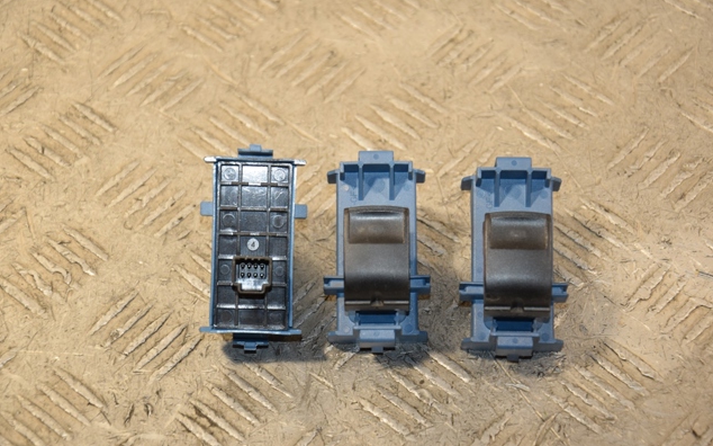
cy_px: 215
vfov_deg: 12.1
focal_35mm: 108
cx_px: 355
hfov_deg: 19.3
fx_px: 2098
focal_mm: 70
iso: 800
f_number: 5.3
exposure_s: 1/125
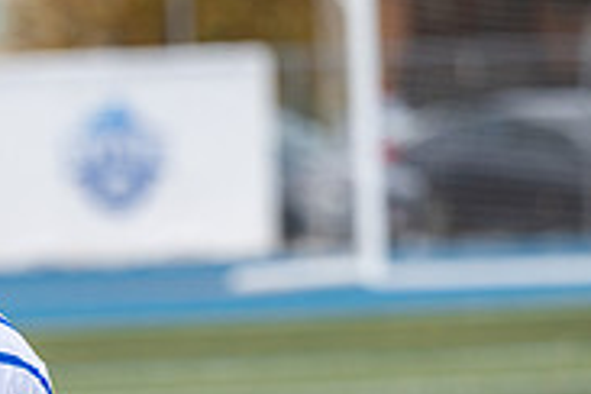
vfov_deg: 2.2
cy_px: 373
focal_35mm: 633
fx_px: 10391
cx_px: 0
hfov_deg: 3.3
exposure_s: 1/1250
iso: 200
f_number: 4
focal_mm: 200
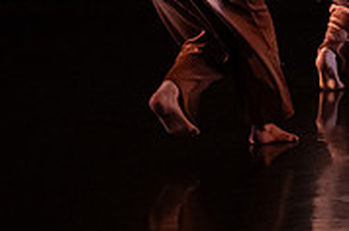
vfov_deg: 5.5
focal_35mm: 245
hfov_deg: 8.3
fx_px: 2371
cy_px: -122
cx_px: 408
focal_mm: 75
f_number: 4
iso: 4000
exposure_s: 1/400
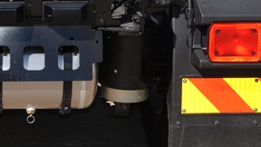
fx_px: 907
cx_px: -4
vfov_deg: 9.0
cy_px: -83
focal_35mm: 131
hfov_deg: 16.0
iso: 100
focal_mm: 35
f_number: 10
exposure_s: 1/200
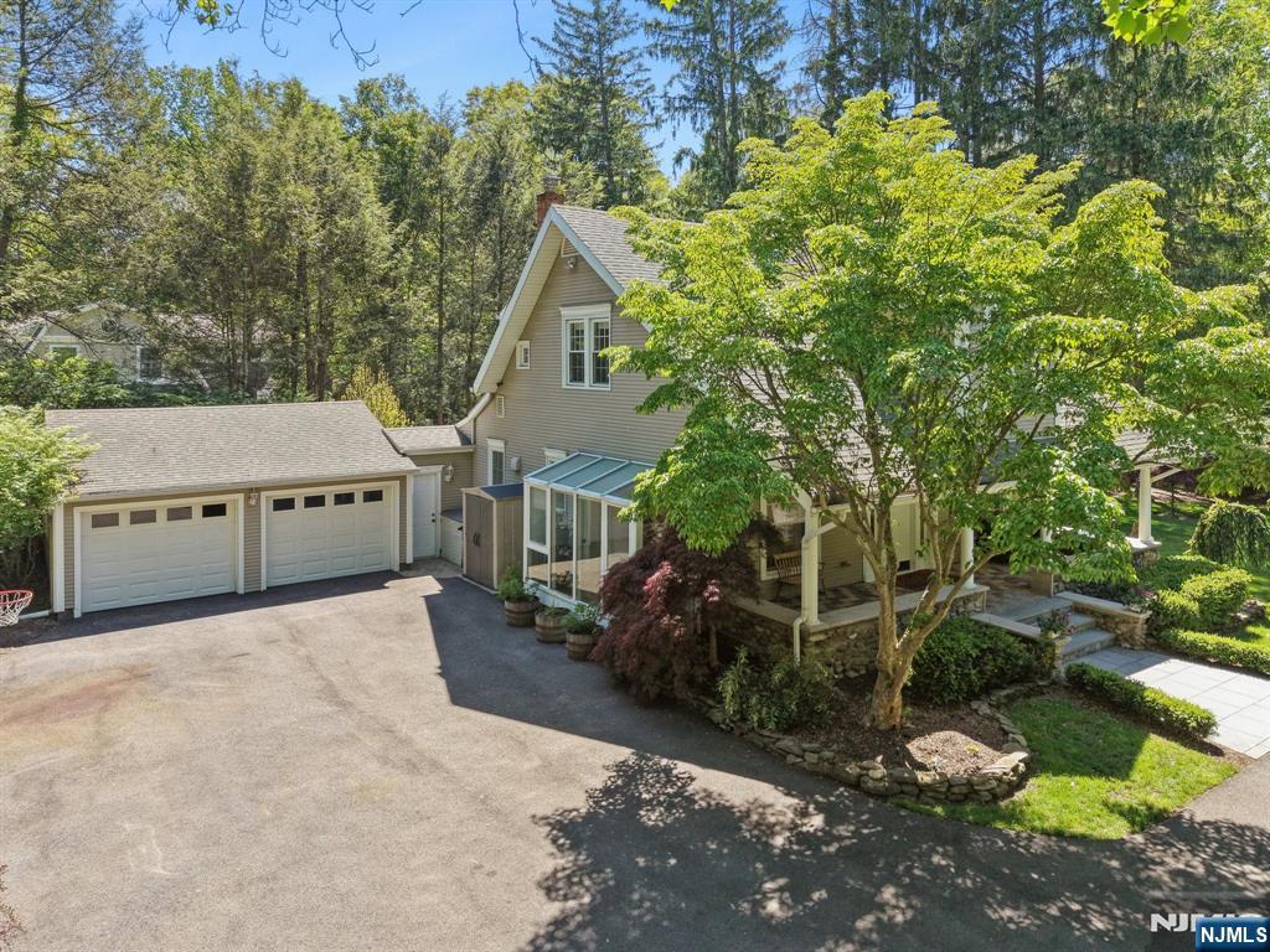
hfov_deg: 71.6
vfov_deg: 56.8
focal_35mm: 24
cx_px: 635
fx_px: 881
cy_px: 476
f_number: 1.8
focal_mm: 8.7
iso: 200
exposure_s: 1/120
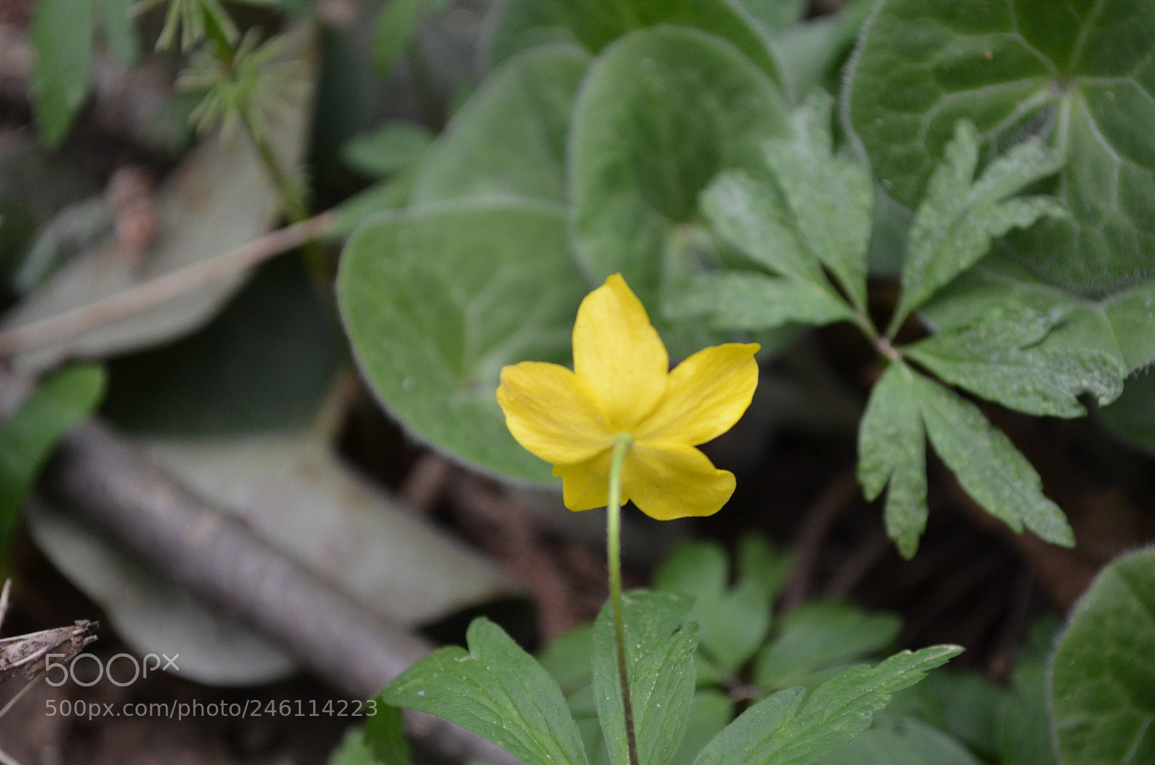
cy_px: 382
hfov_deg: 26.0
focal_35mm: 78
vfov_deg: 17.4
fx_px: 2497
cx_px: 578
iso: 1100
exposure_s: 1/60
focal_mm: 52
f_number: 5.6
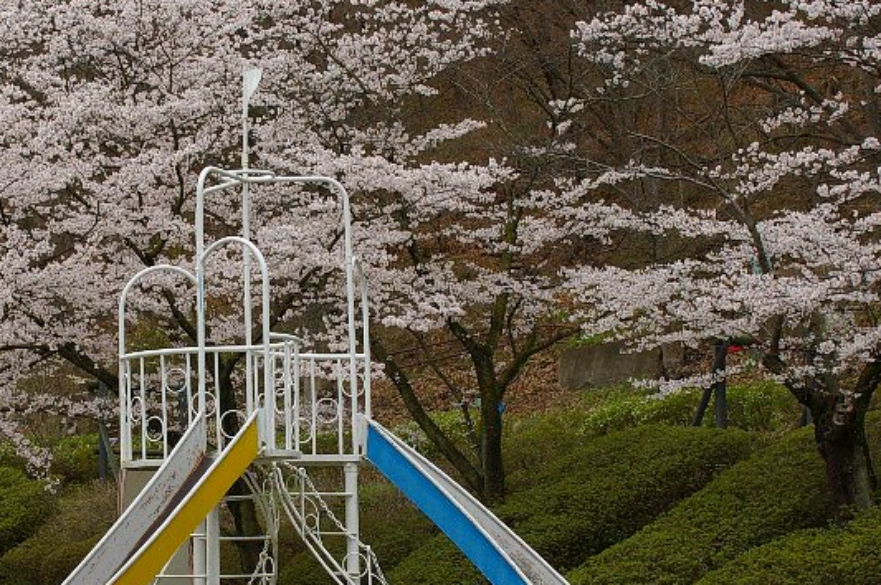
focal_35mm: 93
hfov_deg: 21.8
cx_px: 274
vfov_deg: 14.7
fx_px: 2272
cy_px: 374
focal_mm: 33
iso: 200
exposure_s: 1/180
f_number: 13
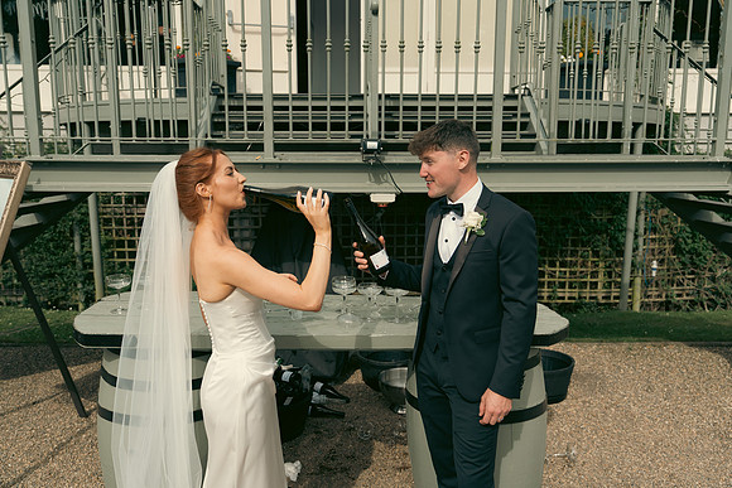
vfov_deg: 43.6
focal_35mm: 30
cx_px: 366
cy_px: 244
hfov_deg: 61.9
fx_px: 610
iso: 320
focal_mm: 30
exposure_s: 1/3200
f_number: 3.5
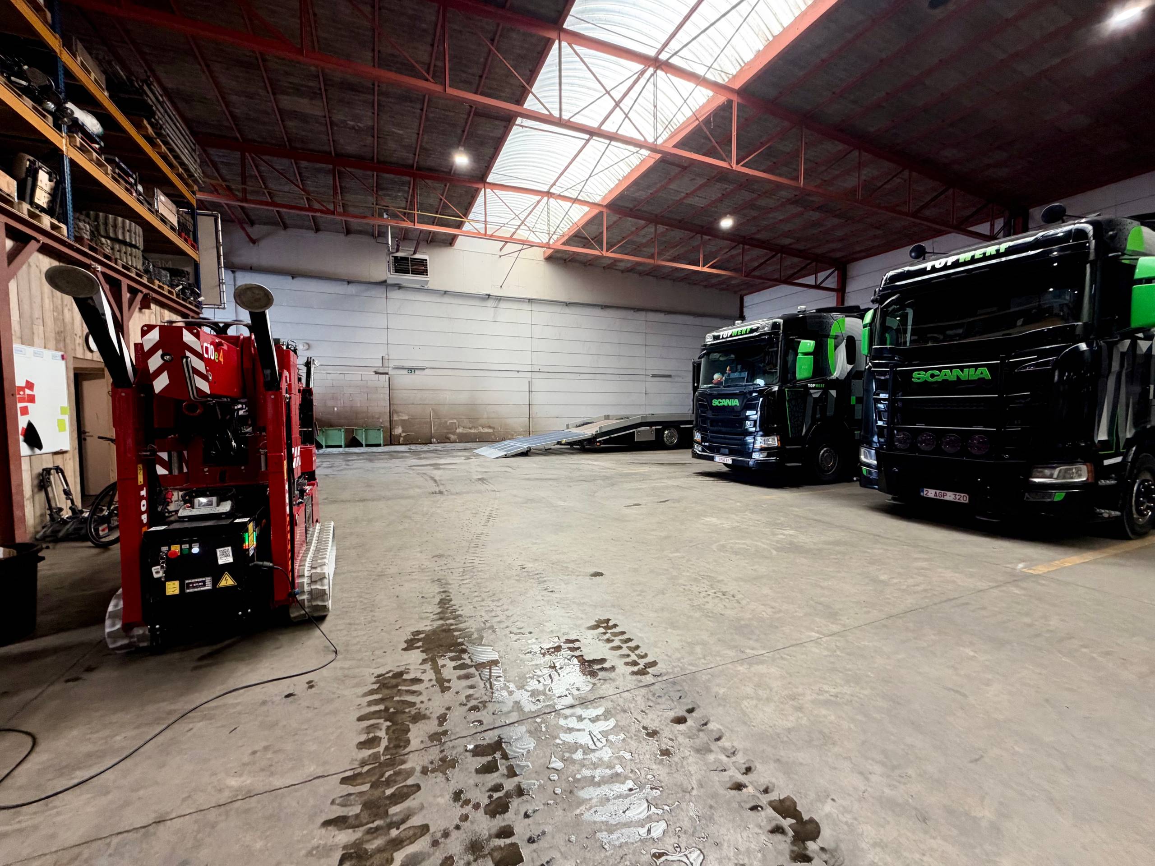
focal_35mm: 14
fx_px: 467
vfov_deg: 85.7
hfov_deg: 102.1
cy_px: 433
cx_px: 578
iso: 320
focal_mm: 2.22
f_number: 2.2
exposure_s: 1/121
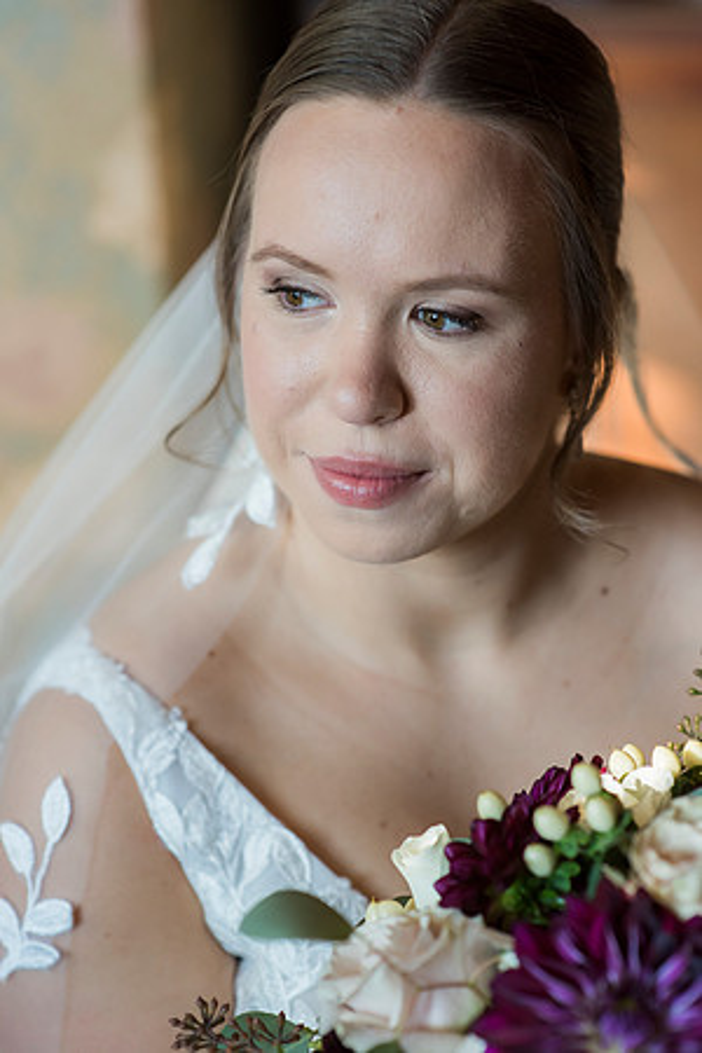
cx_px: 351
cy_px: 526
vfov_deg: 23.9
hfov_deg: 16.1
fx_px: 2486
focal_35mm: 85
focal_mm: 85
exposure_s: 1/320
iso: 800
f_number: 2.8
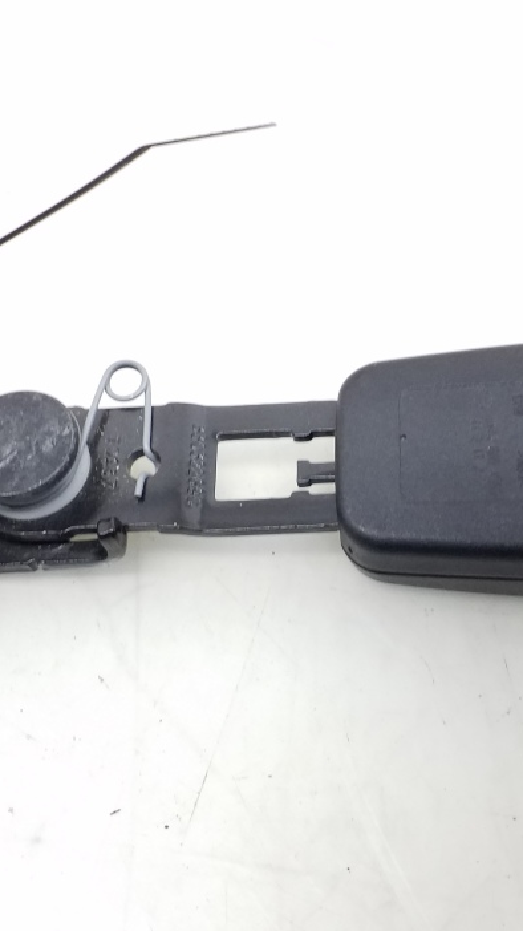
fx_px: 1061
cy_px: 489
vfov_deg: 47.3
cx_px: 305
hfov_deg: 27.7
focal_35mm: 43
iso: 200
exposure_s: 1/33
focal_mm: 3.6
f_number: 1.9
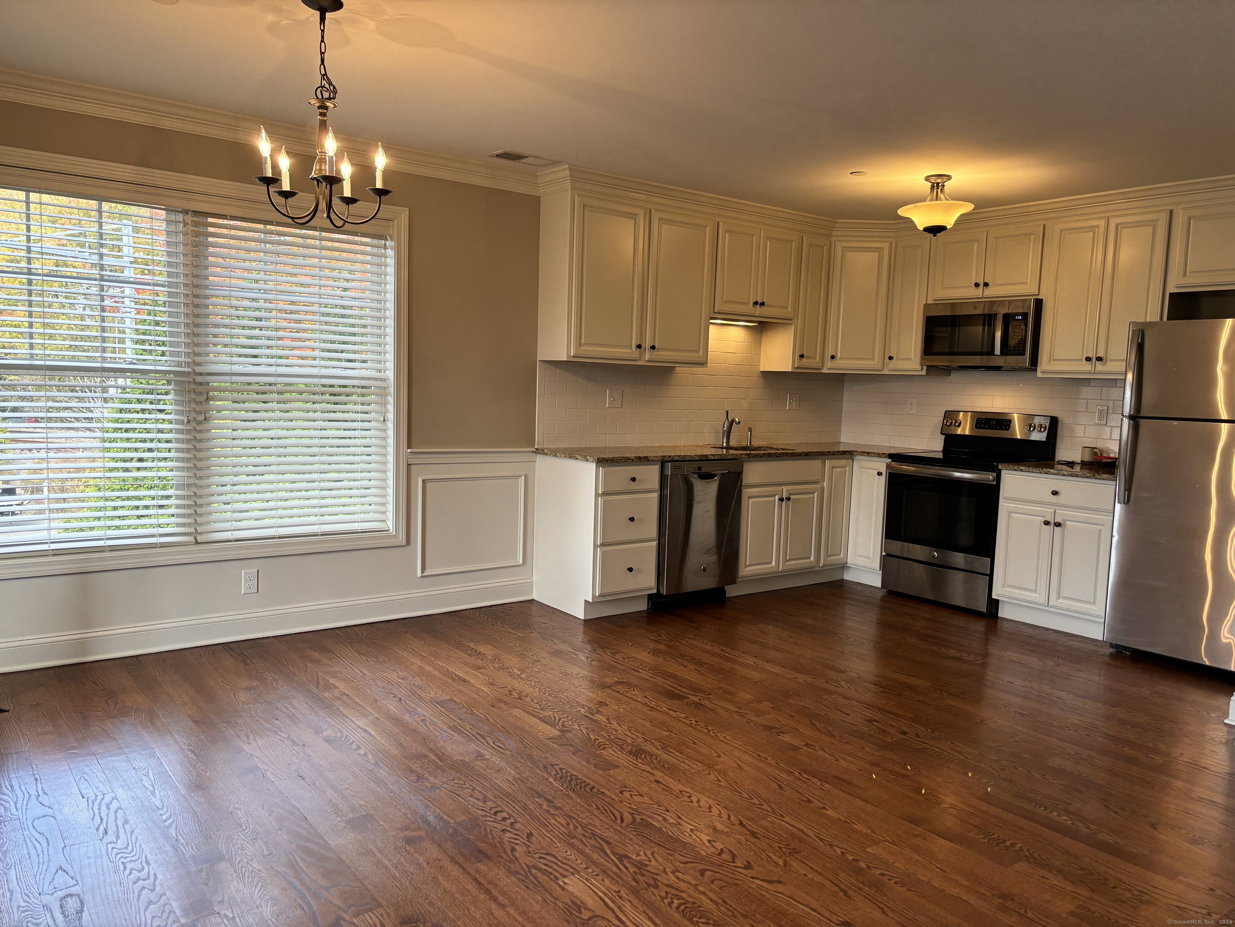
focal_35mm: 26
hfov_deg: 67.3
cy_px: 464
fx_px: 928
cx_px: 618
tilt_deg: -5.0
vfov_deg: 53.1
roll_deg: -2.2
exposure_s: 1/120
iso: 80
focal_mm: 5.96
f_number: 1.6
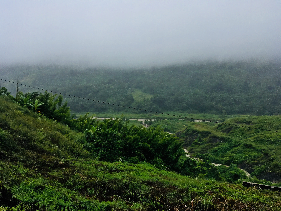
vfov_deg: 48.2
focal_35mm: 29
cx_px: 140
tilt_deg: -9.0
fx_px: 235
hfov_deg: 61.7
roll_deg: -2.5
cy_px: 106
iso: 25
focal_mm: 4.15
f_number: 2.2
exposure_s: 1/2653
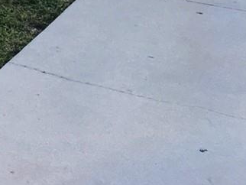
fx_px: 1024
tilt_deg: -2.0
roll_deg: -3.4
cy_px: -242
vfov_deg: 9.3
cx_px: -336
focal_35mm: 144
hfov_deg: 11.4
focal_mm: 4.15
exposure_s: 1/252
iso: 25
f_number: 2.2
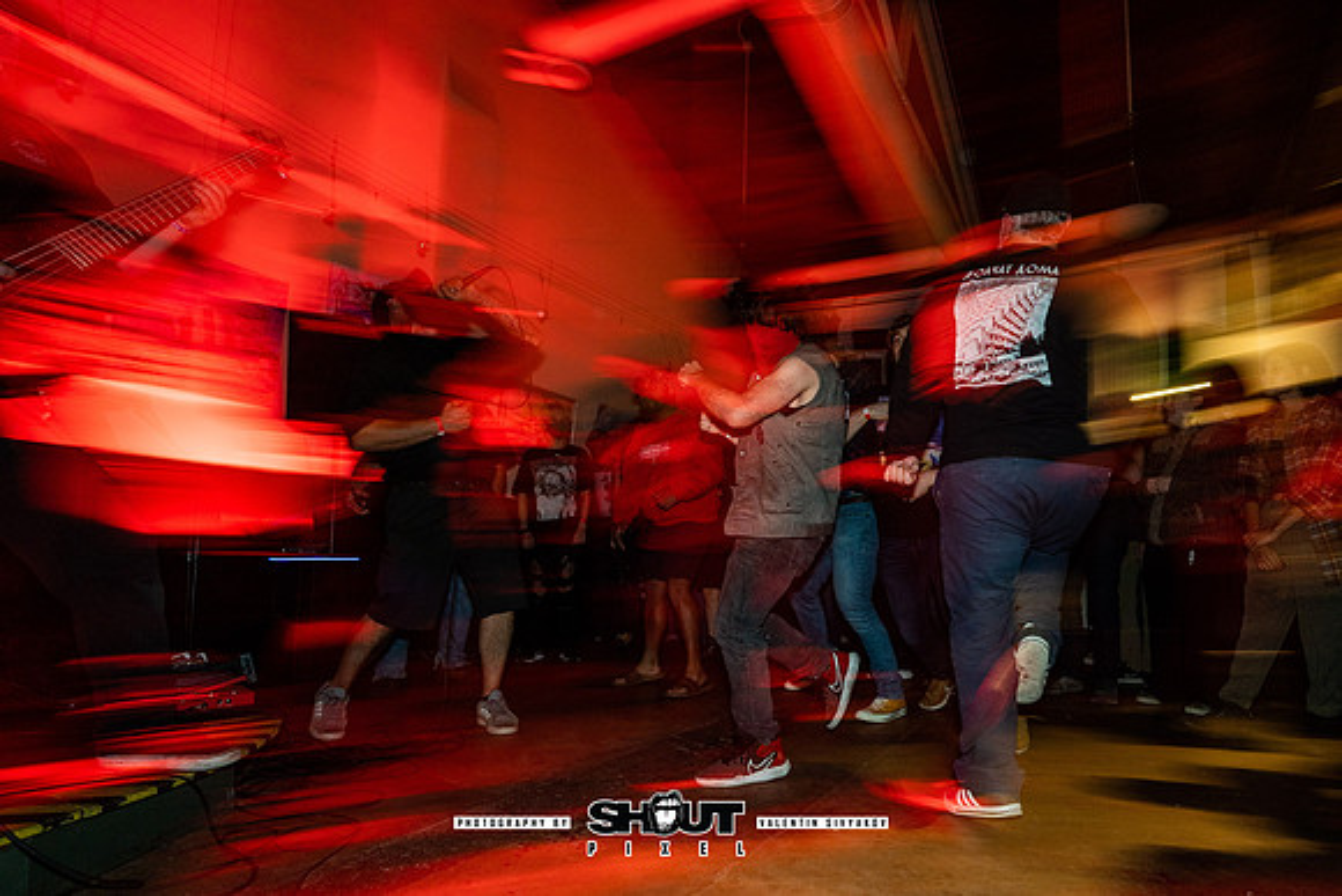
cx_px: 787
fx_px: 636
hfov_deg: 92.1
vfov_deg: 70.0
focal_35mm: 17
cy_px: 503
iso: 320
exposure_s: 1/10
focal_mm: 14
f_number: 2.8
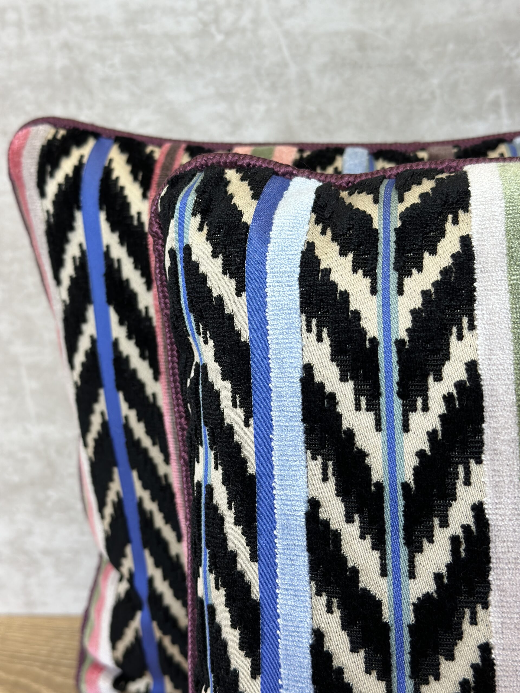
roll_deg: +3.6
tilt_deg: -16.2
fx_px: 961
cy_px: 346
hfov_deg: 30.3
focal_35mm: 48
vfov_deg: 39.7
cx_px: 260
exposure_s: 1/127
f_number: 1.78
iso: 80
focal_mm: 6.86
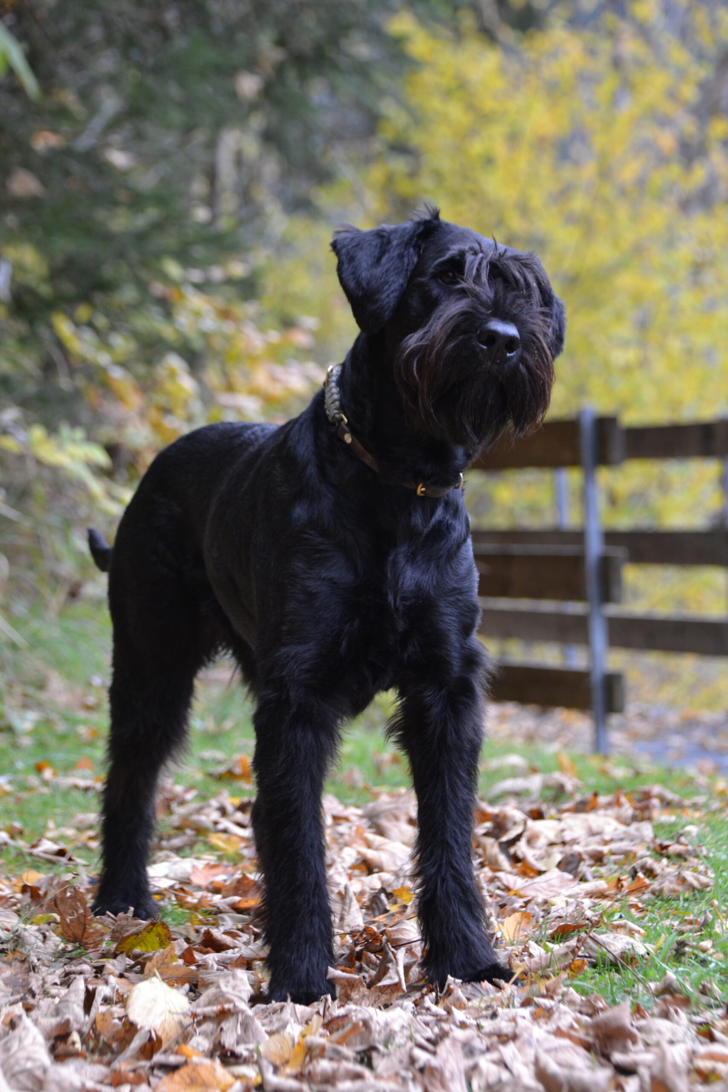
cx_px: 364
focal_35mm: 168
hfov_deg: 8.2
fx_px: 5095
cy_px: 546
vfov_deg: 12.2
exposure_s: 1/80
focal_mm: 112
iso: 400
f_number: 5.6
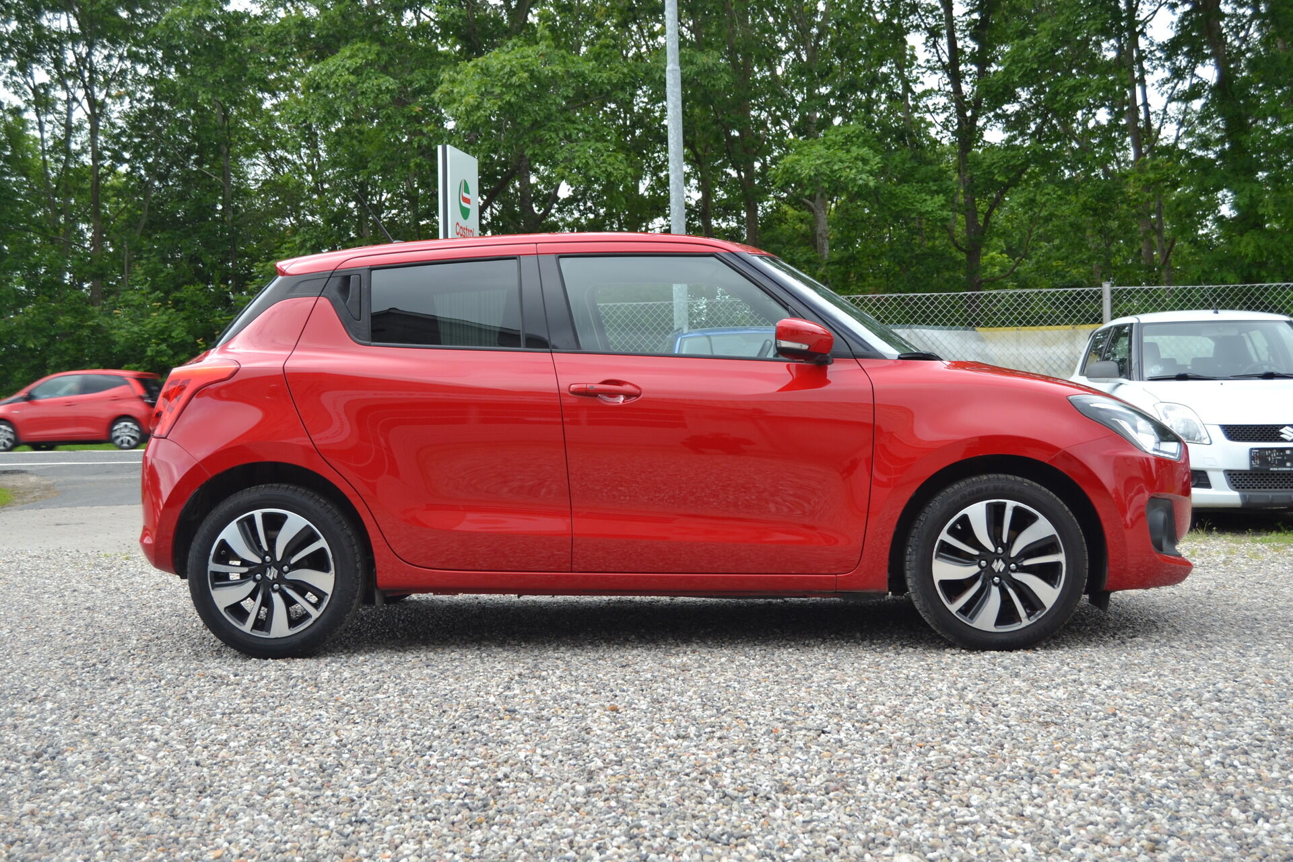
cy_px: 431
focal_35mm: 42
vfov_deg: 31.9
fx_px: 1508
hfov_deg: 46.4
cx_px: 646
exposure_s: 1/160
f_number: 6.3
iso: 100
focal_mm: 28
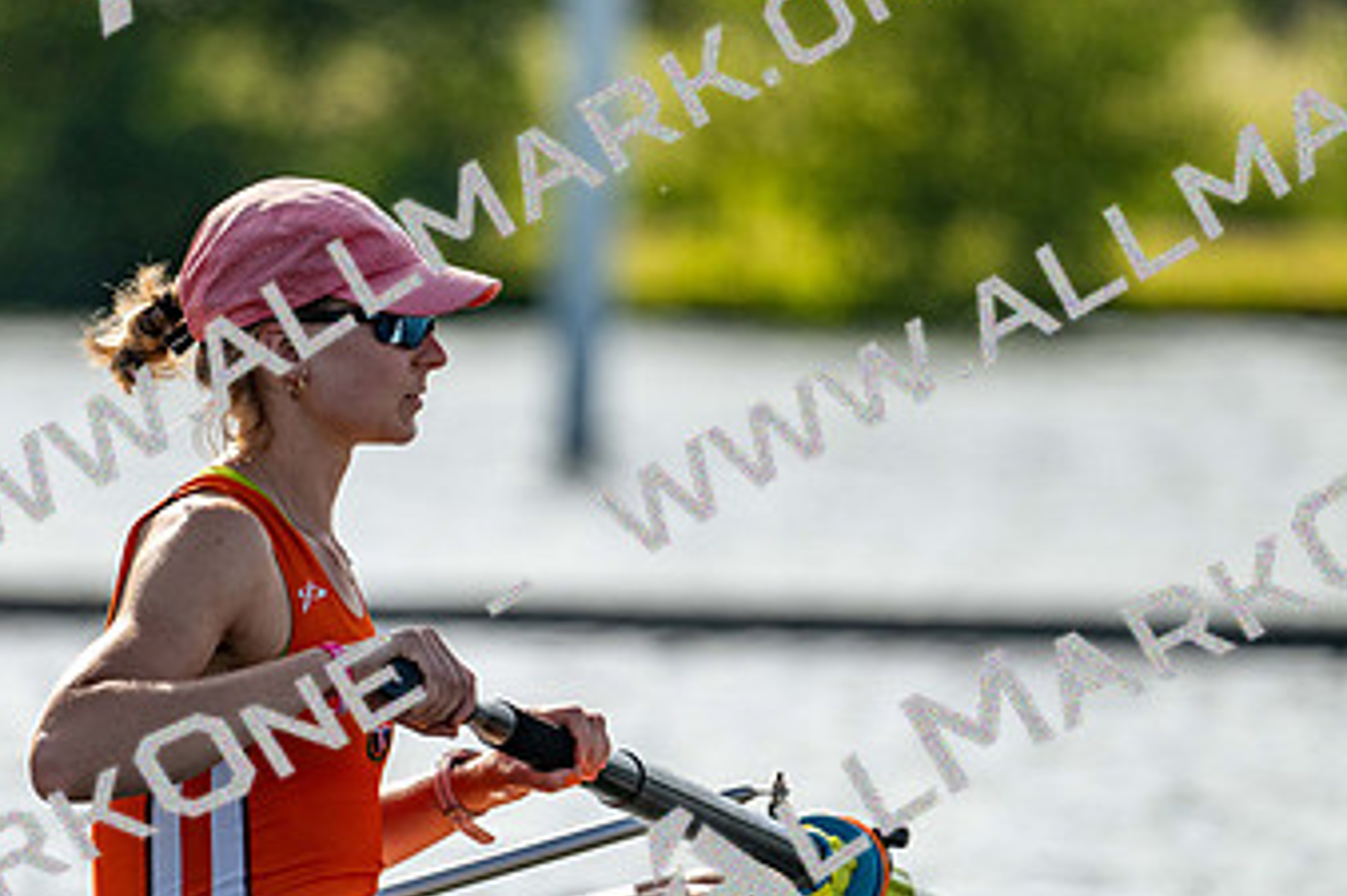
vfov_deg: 2.0
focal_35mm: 687
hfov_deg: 3.0
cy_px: 619
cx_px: 307
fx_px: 25692
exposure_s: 1/3200
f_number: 4.5
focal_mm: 400
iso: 500
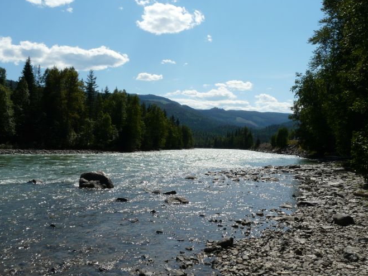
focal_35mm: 34
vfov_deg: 41.8
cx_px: 185
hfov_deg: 54.0
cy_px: 135
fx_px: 361
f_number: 8
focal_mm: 4.6
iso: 100
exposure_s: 1/400
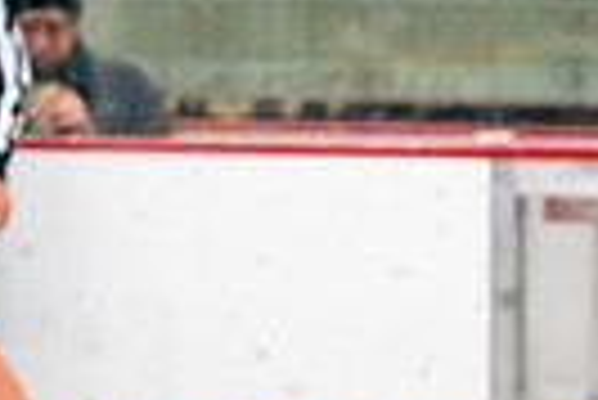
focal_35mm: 882
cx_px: 697
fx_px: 14667
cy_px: 542
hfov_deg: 2.3
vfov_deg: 1.6
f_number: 2.8
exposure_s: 1/1250
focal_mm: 200
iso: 3200
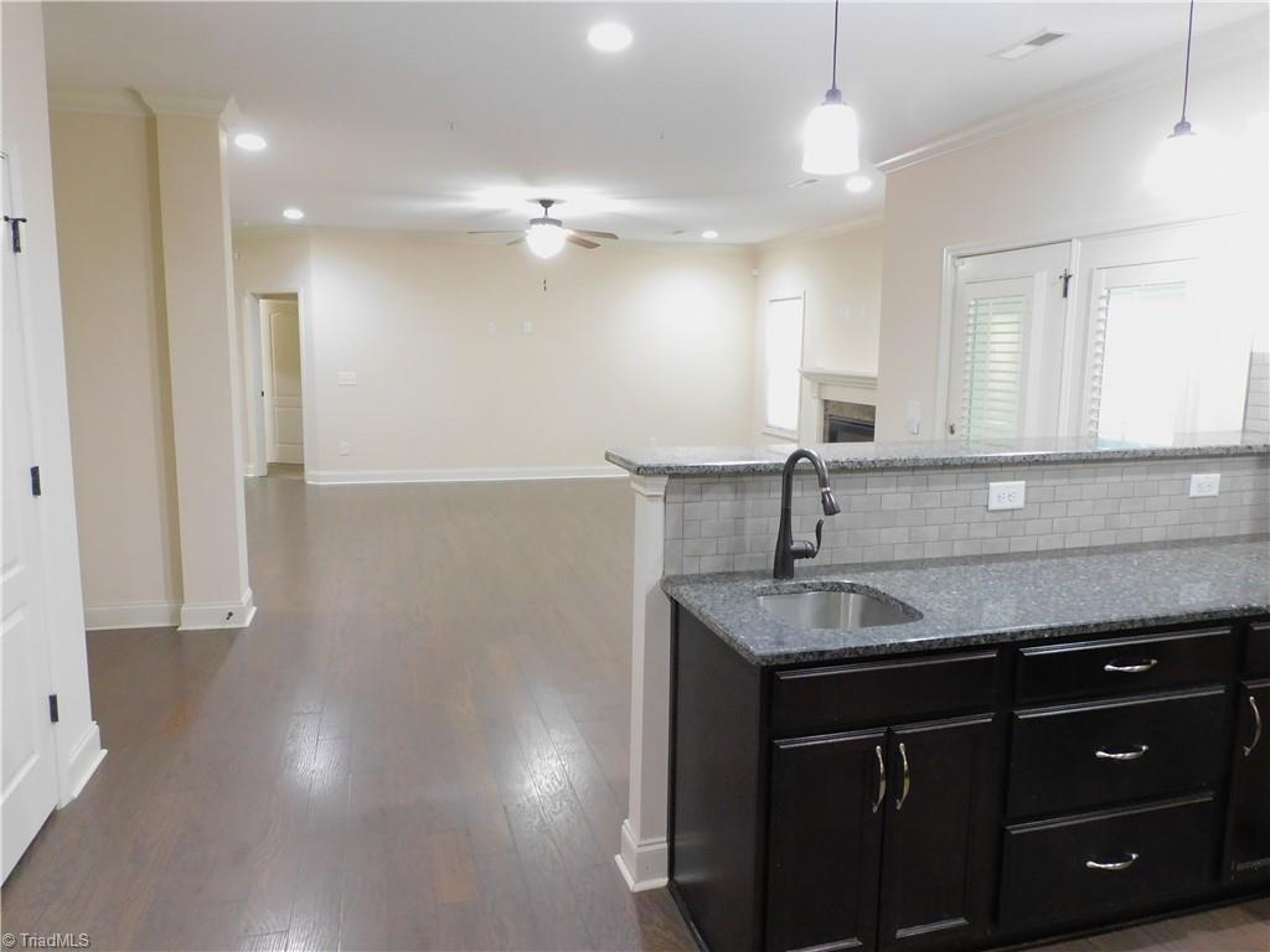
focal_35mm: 24
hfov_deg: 71.6
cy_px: 476
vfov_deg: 56.8
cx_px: 635
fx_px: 881
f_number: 3.3
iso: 400
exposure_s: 1/8
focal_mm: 4.3
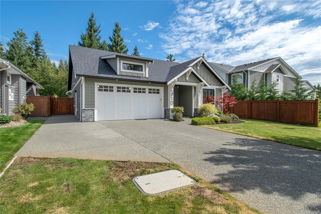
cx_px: 160
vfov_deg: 67.3
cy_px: 107
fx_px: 160
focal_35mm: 18
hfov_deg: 90.0
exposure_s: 1/320
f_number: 13
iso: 320
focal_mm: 12
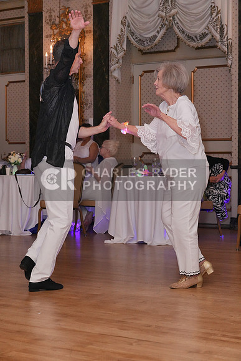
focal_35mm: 68
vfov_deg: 29.6
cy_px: 180
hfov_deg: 20.0
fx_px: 682
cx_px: 120
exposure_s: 1/250
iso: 5000
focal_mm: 68
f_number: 5.6
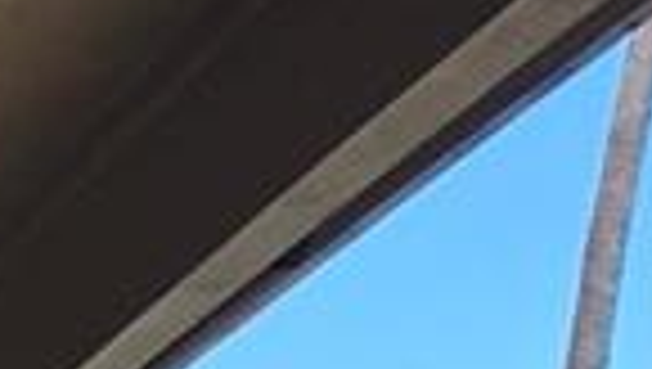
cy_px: 2151
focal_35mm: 207
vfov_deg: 4.5
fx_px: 3583
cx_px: -130
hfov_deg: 10.2
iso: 64
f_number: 1.4
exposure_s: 1/2105
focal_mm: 6.5
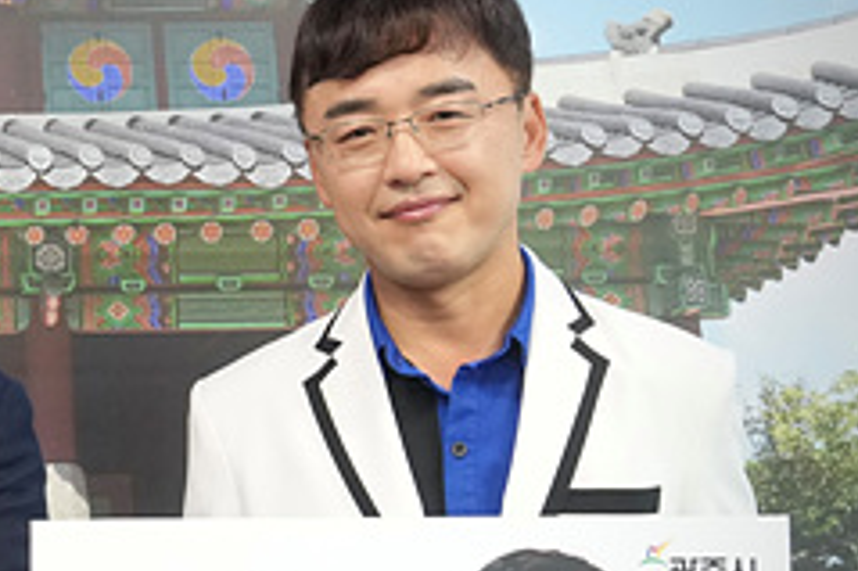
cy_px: 418
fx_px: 1786
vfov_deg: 18.1
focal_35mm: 75
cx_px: -219
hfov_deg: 24.1
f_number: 4.5
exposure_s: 1/160
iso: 2000
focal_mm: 28
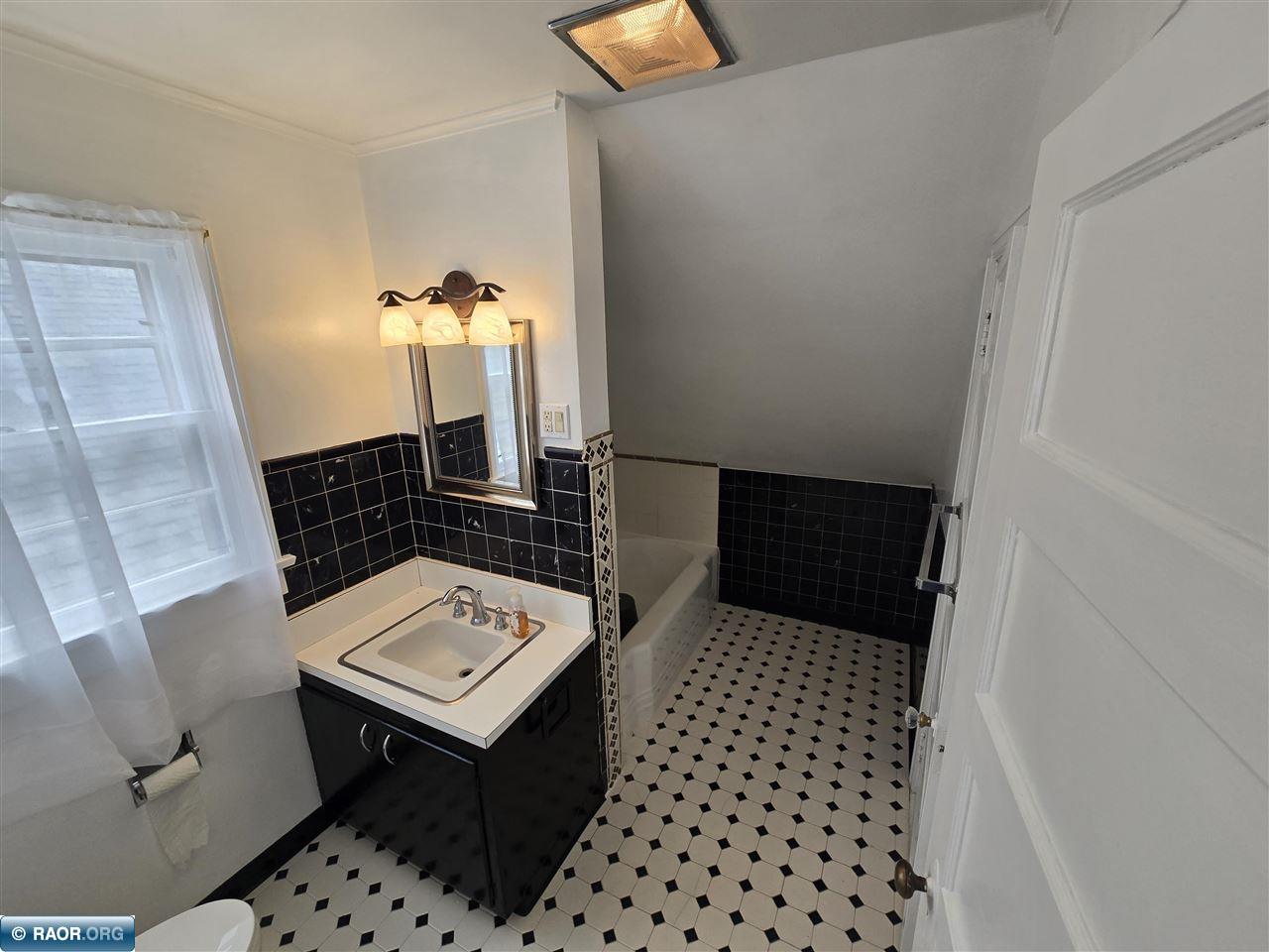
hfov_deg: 106.2
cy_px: 476
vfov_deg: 89.9
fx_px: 477
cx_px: 634
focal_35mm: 13
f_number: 2.2
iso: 50
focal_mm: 2.2
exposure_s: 1/145
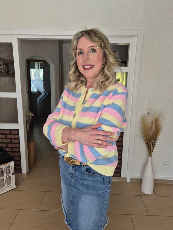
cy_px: 115
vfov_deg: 73.9
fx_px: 153
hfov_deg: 58.9
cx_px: 86
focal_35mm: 23
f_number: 1.8
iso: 32
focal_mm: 5.4
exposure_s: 1/100
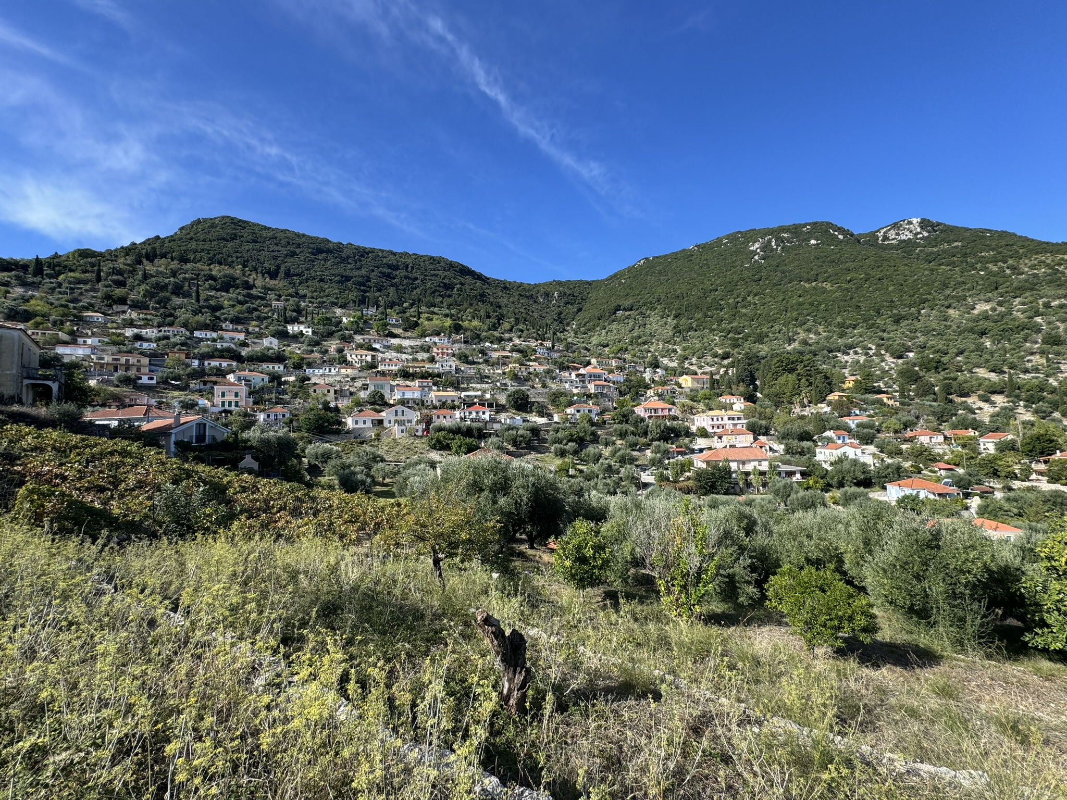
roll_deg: +2.2
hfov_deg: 102.1
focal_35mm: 14
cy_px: 400
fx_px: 432
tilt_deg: +4.8
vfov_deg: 85.7
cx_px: 534
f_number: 2.2
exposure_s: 1/1020
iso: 50
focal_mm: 2.22
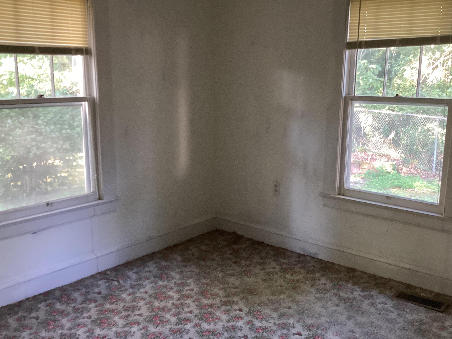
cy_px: 168
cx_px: 240
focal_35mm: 36
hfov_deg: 51.3
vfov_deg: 39.7
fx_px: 470
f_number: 2.4
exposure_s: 1/60
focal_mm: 3.3
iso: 320
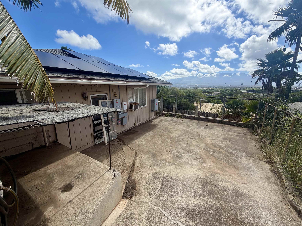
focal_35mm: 14
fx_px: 122
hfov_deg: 102.1
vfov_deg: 85.7
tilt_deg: -13.1
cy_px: 113
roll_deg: -0.6
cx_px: 151
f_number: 2.2
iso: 25
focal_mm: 2.22
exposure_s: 1/1235
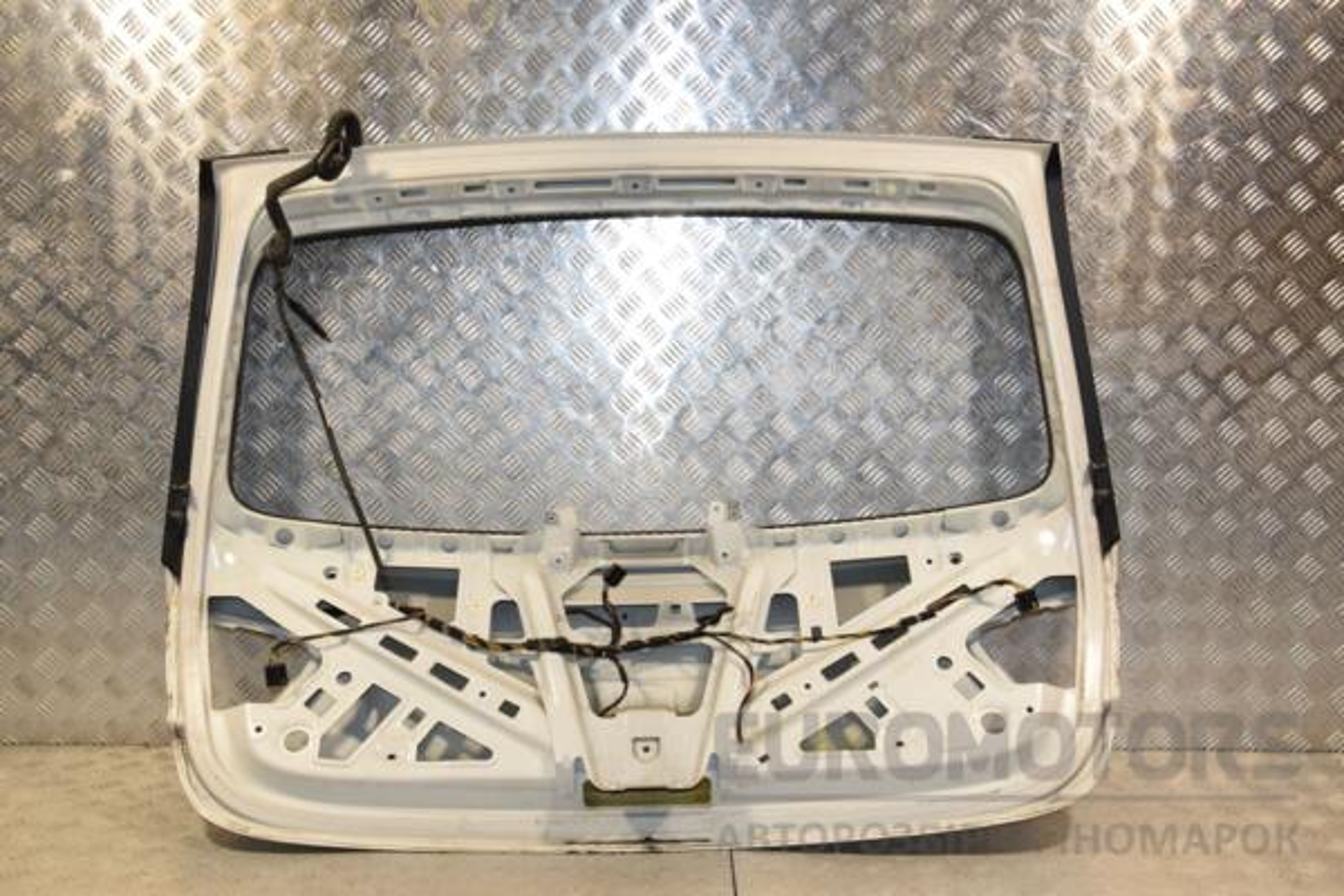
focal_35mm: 36
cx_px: 672
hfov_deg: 53.1
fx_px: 1344
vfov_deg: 36.9
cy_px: 448
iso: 800
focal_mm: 24
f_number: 10
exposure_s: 1/200
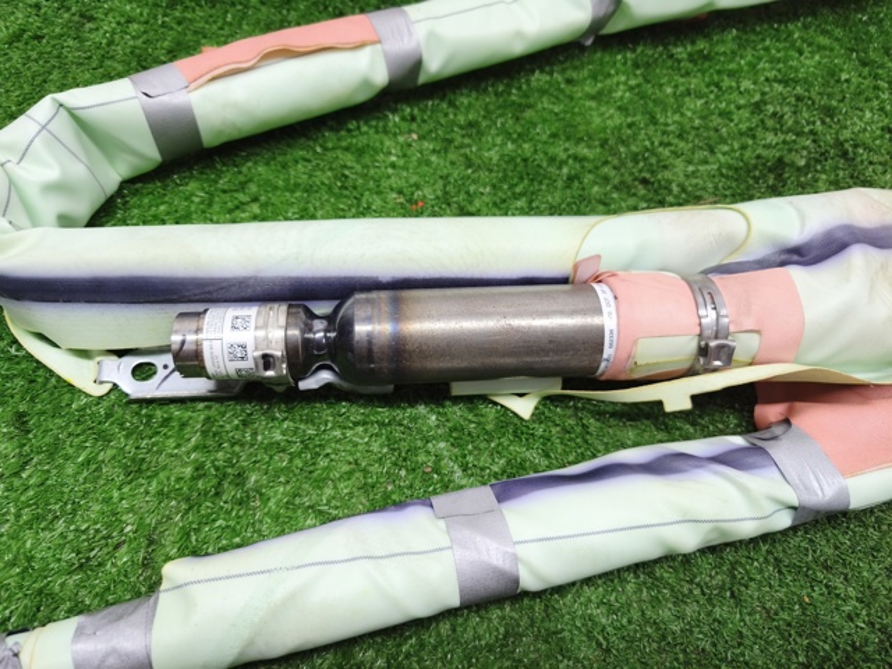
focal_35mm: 23
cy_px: 334
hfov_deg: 73.9
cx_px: 446
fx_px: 593
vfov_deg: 58.9
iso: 800
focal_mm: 5.35
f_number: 1.7
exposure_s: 1/500
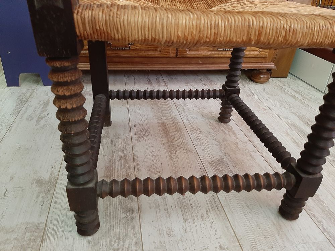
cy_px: 126
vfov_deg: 53.1
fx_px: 252
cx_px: 168
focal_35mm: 26
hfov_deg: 67.3
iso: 320
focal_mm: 3.93
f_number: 1.7
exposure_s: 1/25
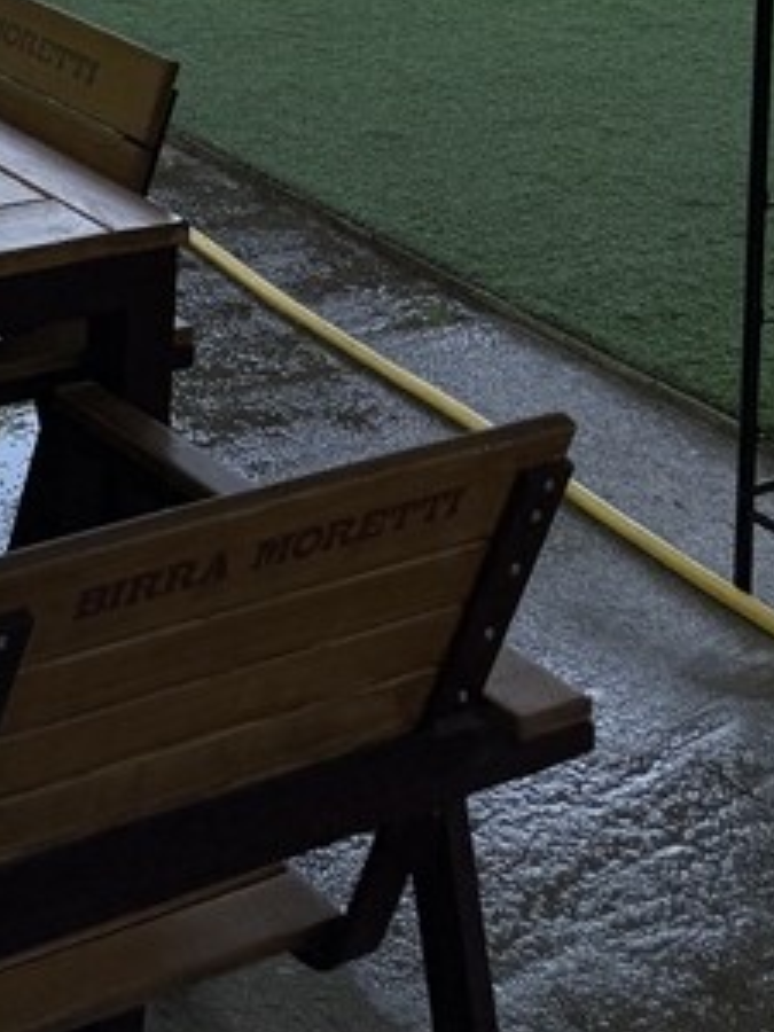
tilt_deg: -2.2
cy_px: -619
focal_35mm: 82
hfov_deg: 15.9
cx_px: -506
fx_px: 2445
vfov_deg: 19.8
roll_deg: -1.8
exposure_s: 1/1727
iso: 100
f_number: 1.78
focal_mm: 6.76
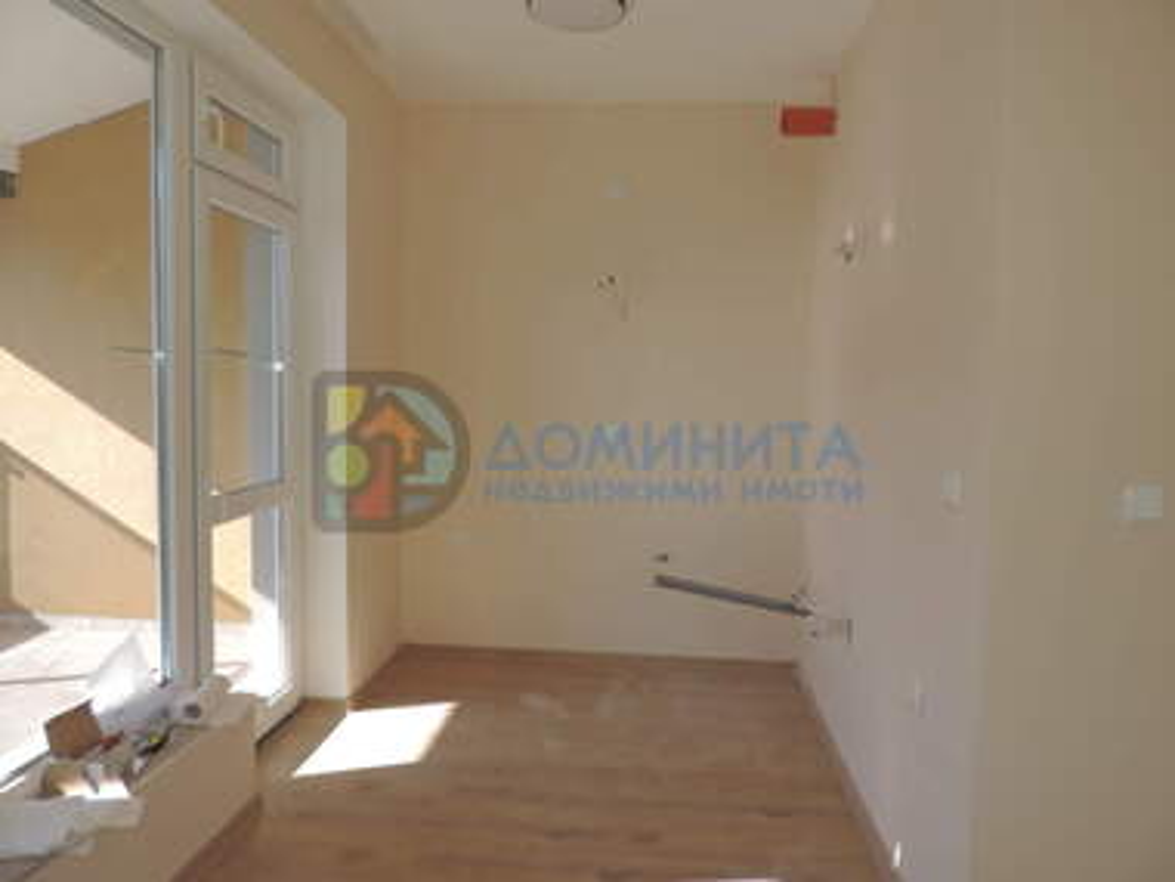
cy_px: 441
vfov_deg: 56.8
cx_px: 588
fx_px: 815
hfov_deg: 71.6
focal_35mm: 24
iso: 80
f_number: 3
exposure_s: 1/200
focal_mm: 4.3
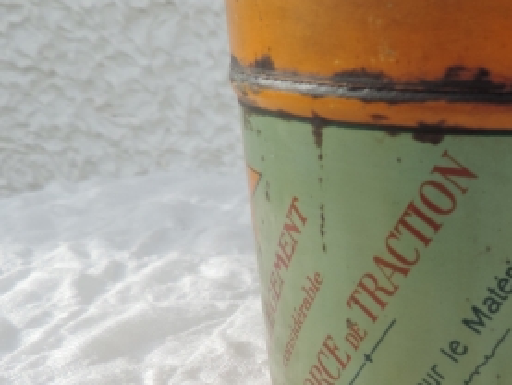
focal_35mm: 52
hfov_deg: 33.4
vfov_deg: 27.8
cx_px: 521
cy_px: 274
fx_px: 769
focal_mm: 4.3
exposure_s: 1/500
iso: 80
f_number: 3
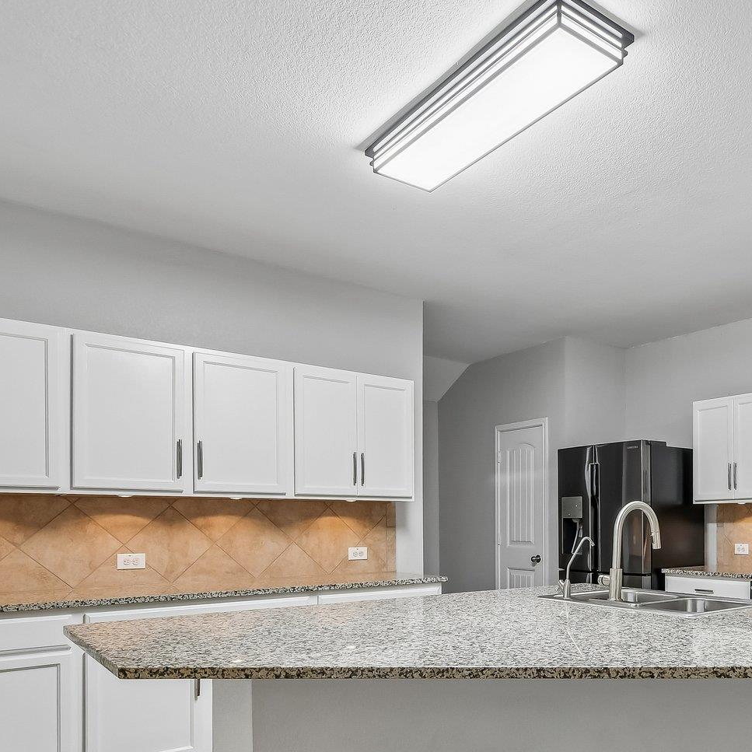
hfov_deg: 54.7
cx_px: 609
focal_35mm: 27
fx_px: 664
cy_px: 480
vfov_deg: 58.2
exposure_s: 1/20
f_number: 8
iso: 400
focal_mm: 10
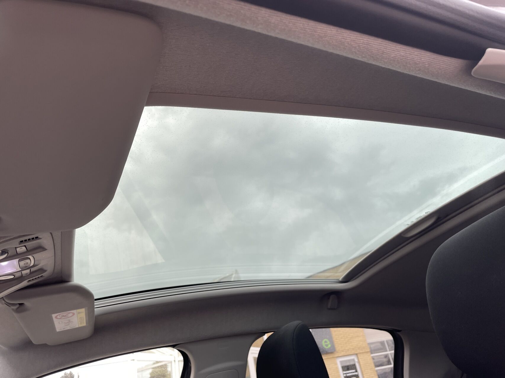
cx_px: 252
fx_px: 379
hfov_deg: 67.3
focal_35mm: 26
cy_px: 189
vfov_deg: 53.1
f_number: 1.6
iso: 32
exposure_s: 1/123
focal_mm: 4.2
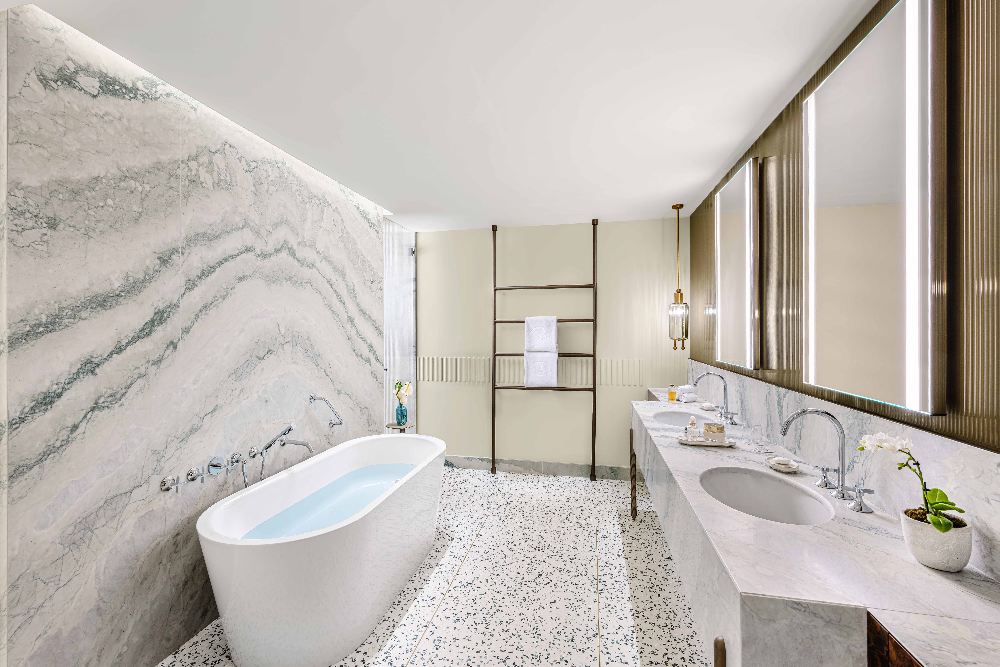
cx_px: 478
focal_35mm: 15
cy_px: 343
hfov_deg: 100.3
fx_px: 417
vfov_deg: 77.3
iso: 100
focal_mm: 14
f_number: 9
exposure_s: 1/60
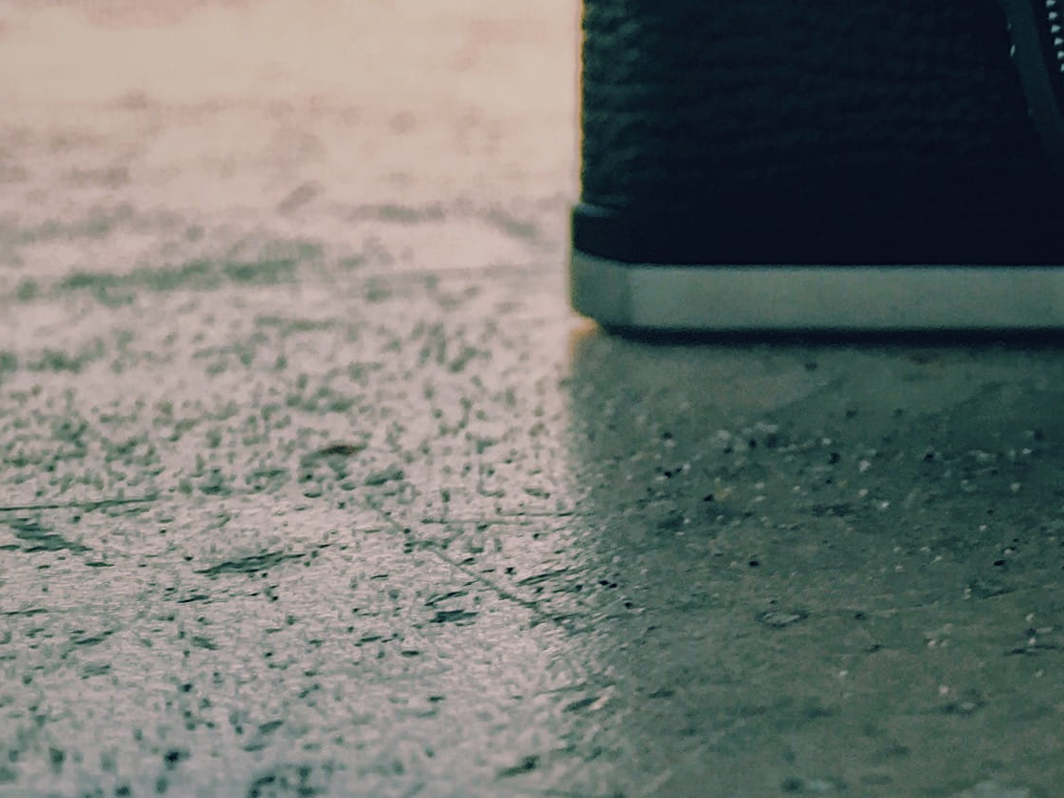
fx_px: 2612
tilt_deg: -2.0
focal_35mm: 85
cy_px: -204
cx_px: 1511
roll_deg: -2.5
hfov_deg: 20.3
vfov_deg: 16.5
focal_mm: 4.15
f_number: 2.2
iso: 40
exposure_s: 1/40
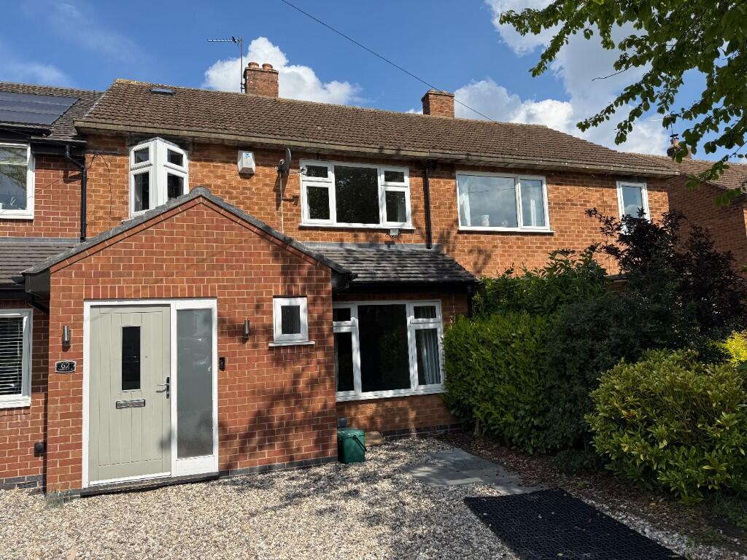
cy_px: 280
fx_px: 518
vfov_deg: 56.8
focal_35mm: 24
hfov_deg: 71.6
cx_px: 374
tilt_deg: +7.4
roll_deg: +3.0
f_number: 1.78
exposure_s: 1/4405
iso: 80
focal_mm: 6.76
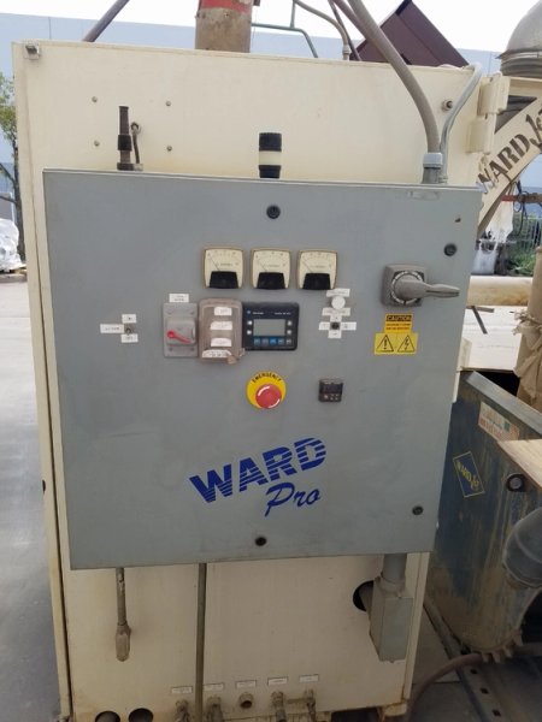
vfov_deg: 67.3
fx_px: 543
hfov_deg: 53.1
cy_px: 361
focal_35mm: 26
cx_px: 271
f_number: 1.7
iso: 50
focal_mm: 4.2
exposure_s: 1/1004
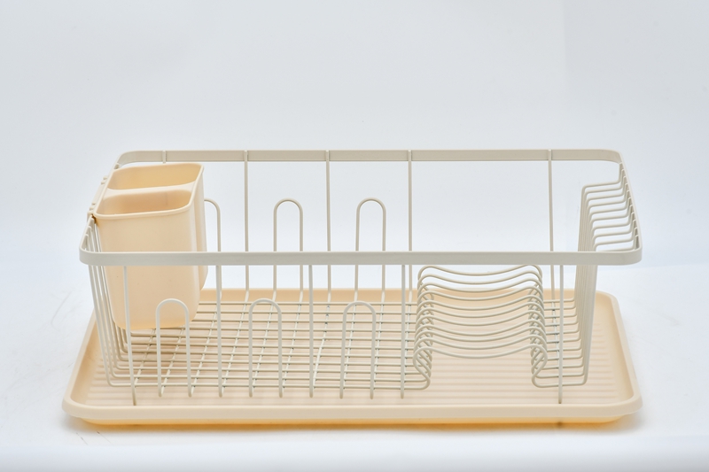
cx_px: 354
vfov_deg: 8.7
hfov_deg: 13.1
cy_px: 236
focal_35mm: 157
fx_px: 3091
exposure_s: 1/30
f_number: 13
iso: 100
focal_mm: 105
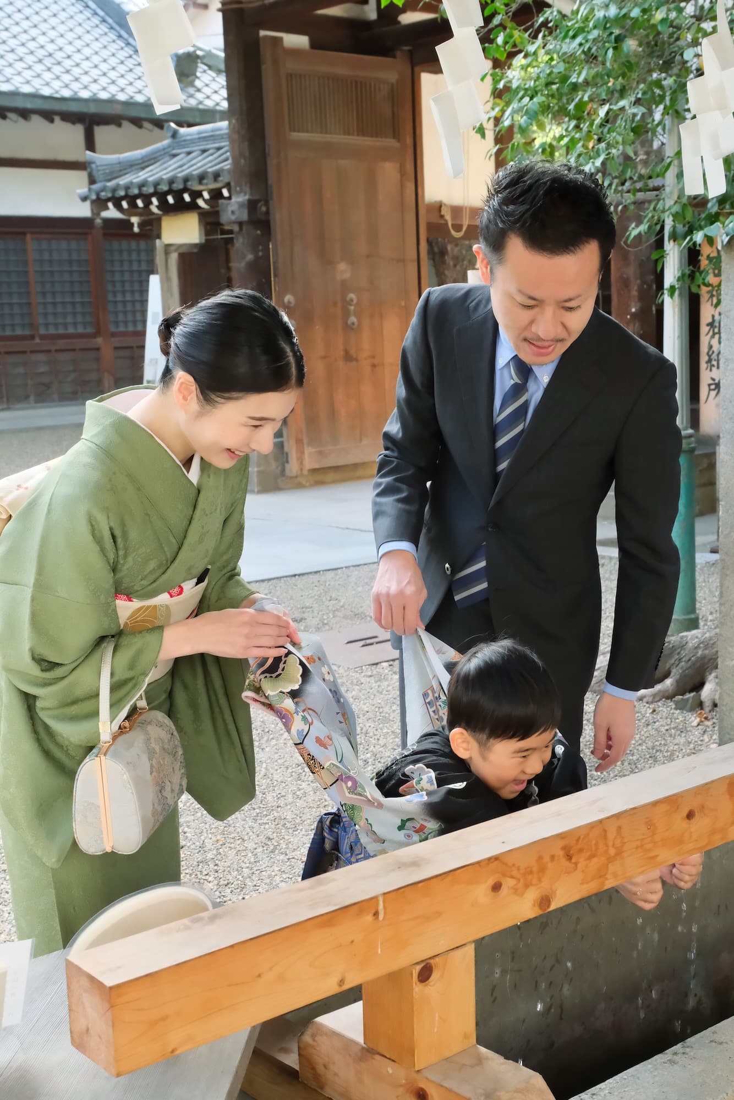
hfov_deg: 32.6
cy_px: 550
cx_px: 367
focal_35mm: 41
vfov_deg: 47.4
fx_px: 1253
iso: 1600
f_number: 6.3
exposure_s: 1/160
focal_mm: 27.4
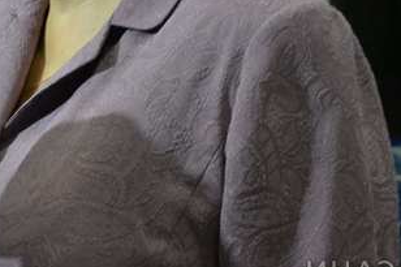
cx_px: 9
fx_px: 2082
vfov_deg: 7.3
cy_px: -12
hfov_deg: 10.9
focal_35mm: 187
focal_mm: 48
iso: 1400
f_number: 5.3
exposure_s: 1/60
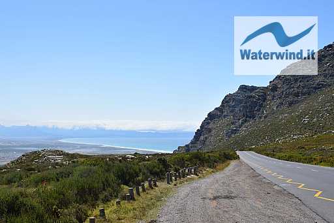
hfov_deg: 41.1
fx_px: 446
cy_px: 112
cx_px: 167
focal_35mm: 48
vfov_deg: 28.1
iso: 200
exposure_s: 1/500
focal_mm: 32
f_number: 11
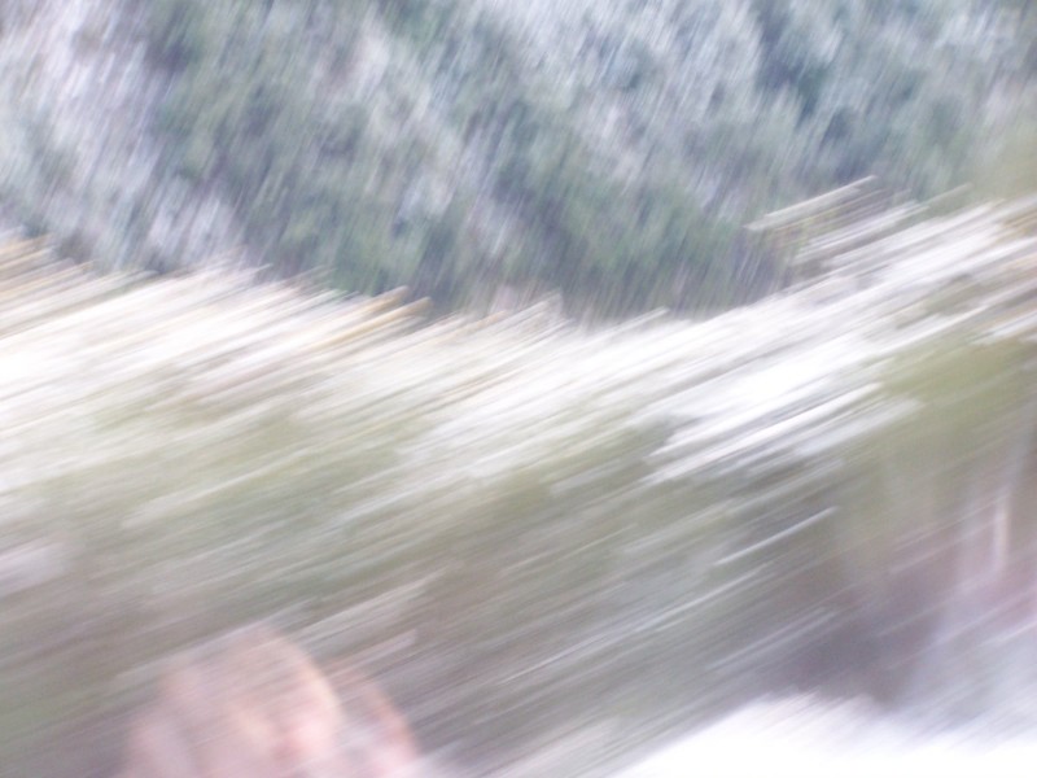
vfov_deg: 12.7
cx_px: 518
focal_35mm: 117
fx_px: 3505
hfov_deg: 16.8
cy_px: 389
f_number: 3.2
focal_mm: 19.4
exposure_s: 1/20
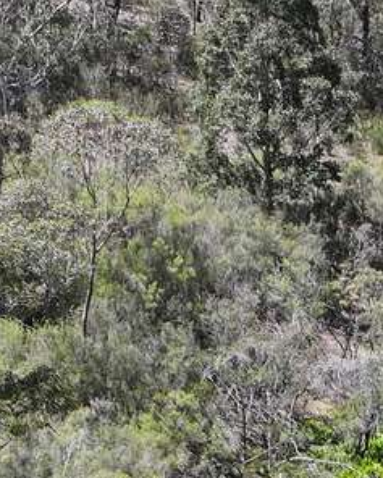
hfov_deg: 10.1
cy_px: 721
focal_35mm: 152
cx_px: 410
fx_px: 2153
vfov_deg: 12.1
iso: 100
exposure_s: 1/160
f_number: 2.8
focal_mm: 12.29
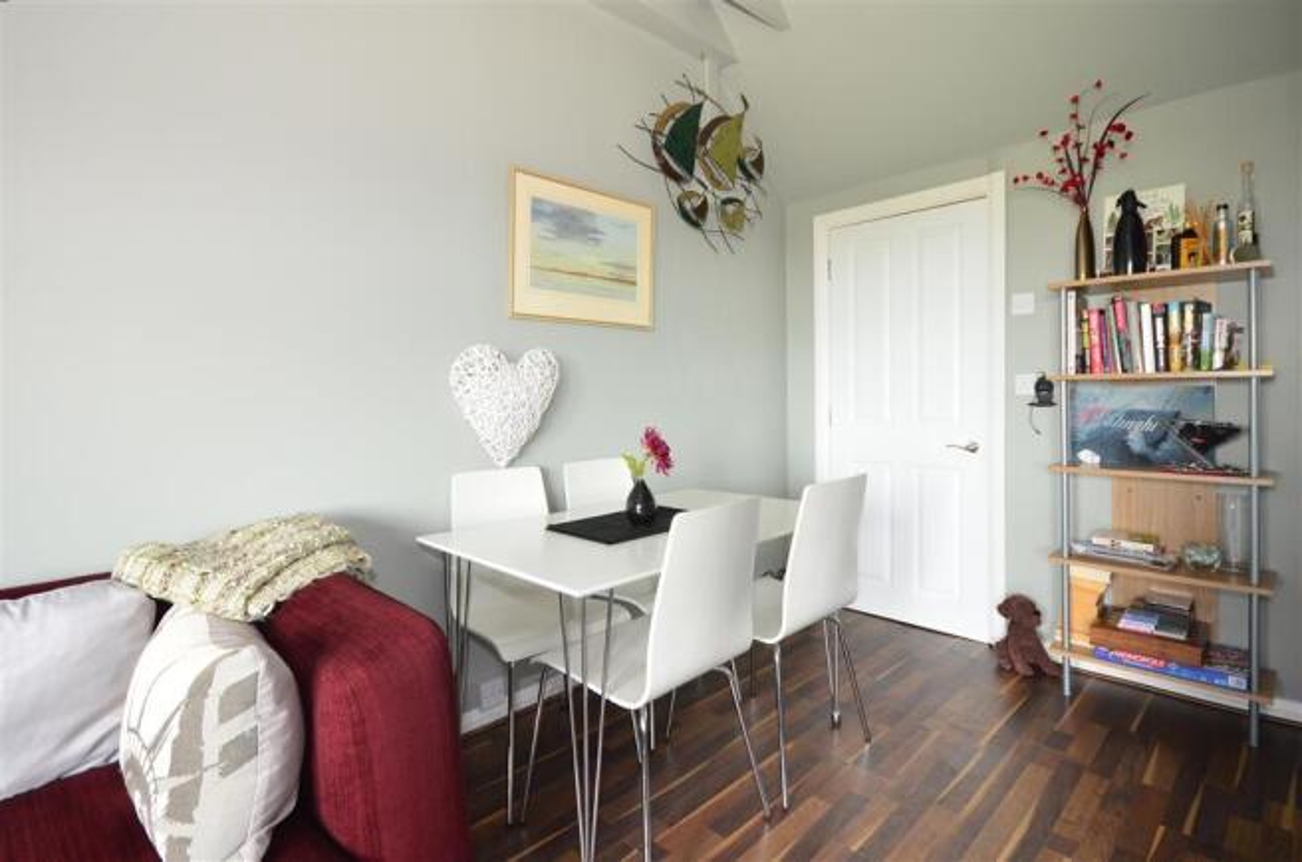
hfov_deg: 100.5
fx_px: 541
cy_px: 431
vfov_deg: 77.0
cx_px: 651
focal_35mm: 15
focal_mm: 10
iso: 640
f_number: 6.3
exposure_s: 1/1.6
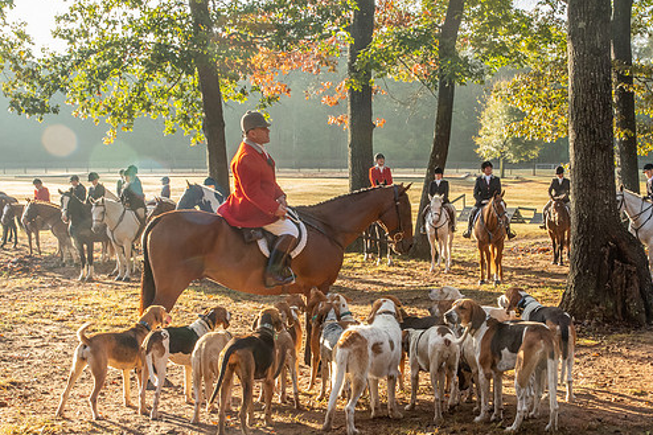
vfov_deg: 21.5
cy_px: 274
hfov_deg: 31.8
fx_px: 1142
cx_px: 396
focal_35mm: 63
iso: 1100
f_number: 11
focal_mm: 31
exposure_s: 1/125
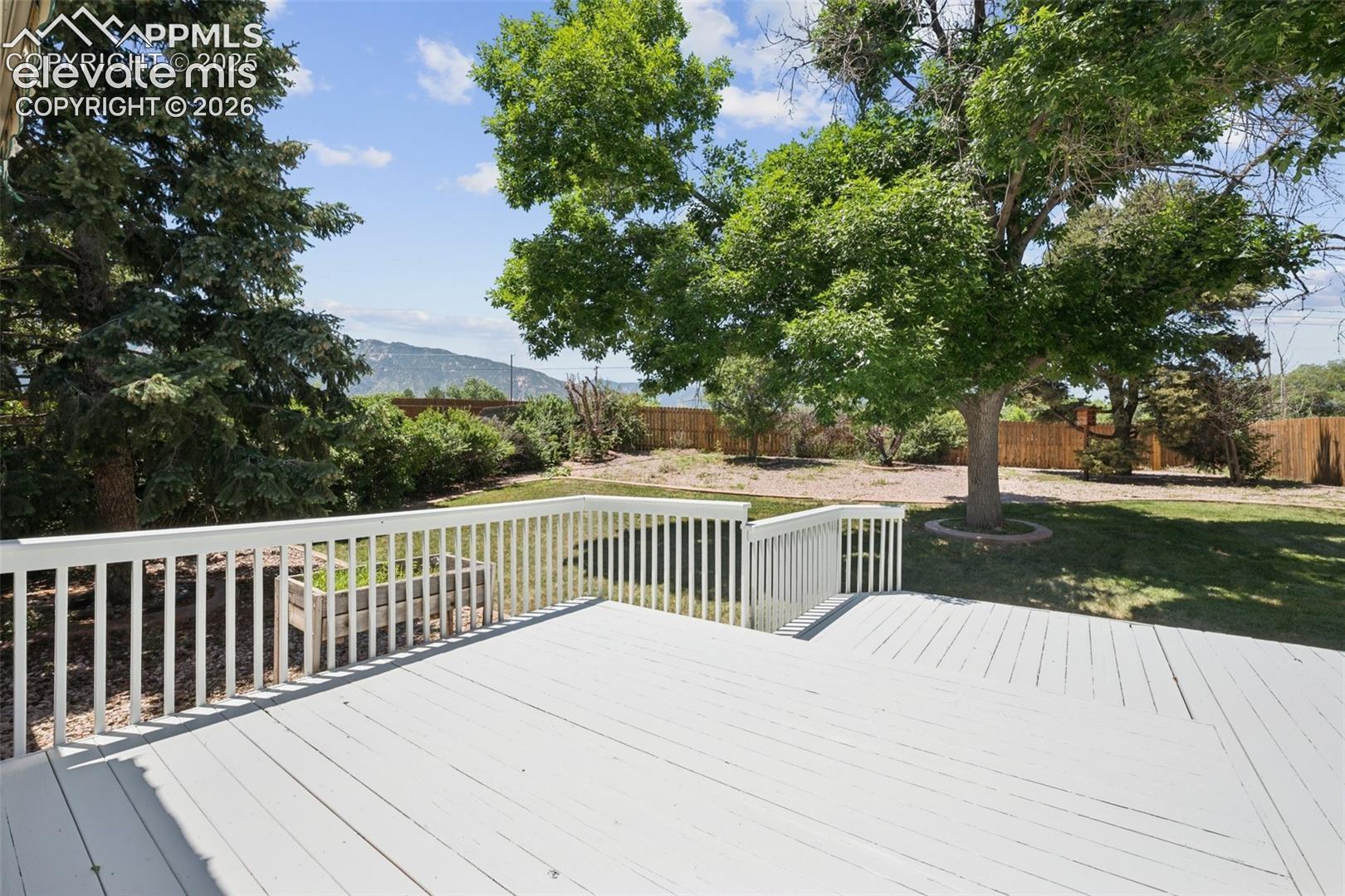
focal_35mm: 15
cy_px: 448
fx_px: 560
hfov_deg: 100.4
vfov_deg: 77.3
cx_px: 672
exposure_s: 1/80
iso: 100
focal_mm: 15
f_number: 11
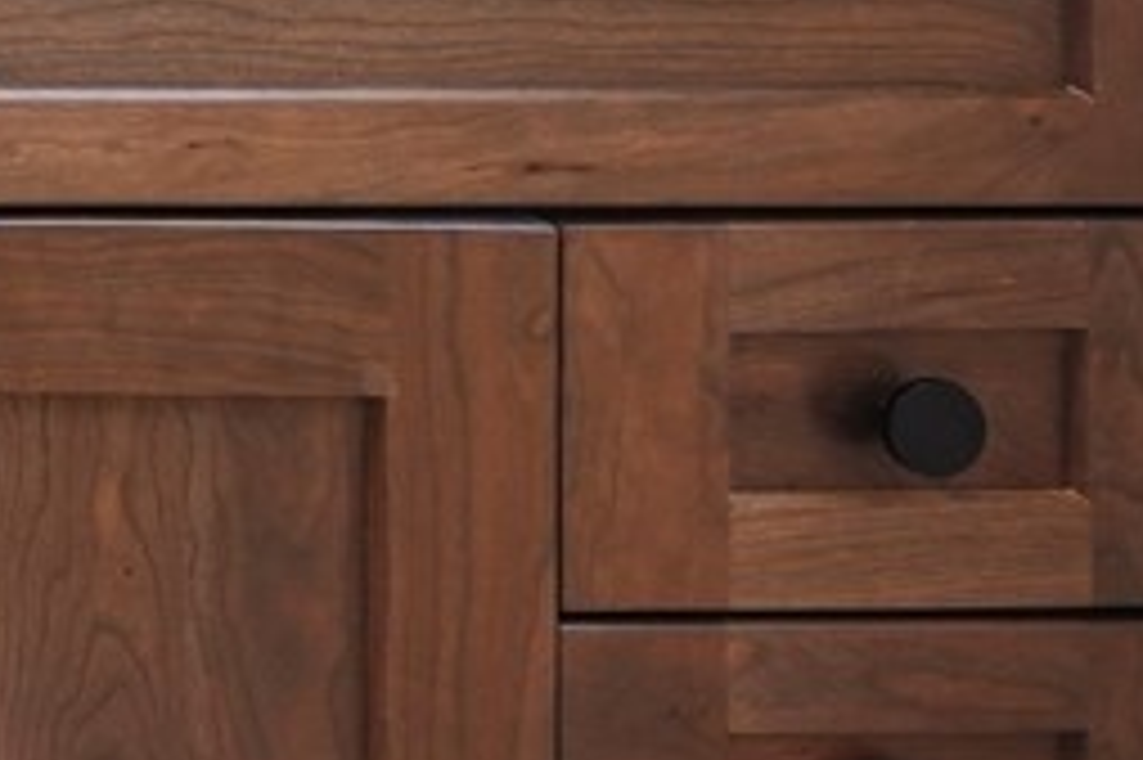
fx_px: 3395
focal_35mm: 107
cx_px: -2221
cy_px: -942
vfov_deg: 11.1
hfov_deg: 11.5
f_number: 10
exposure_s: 1/6
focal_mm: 16
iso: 400
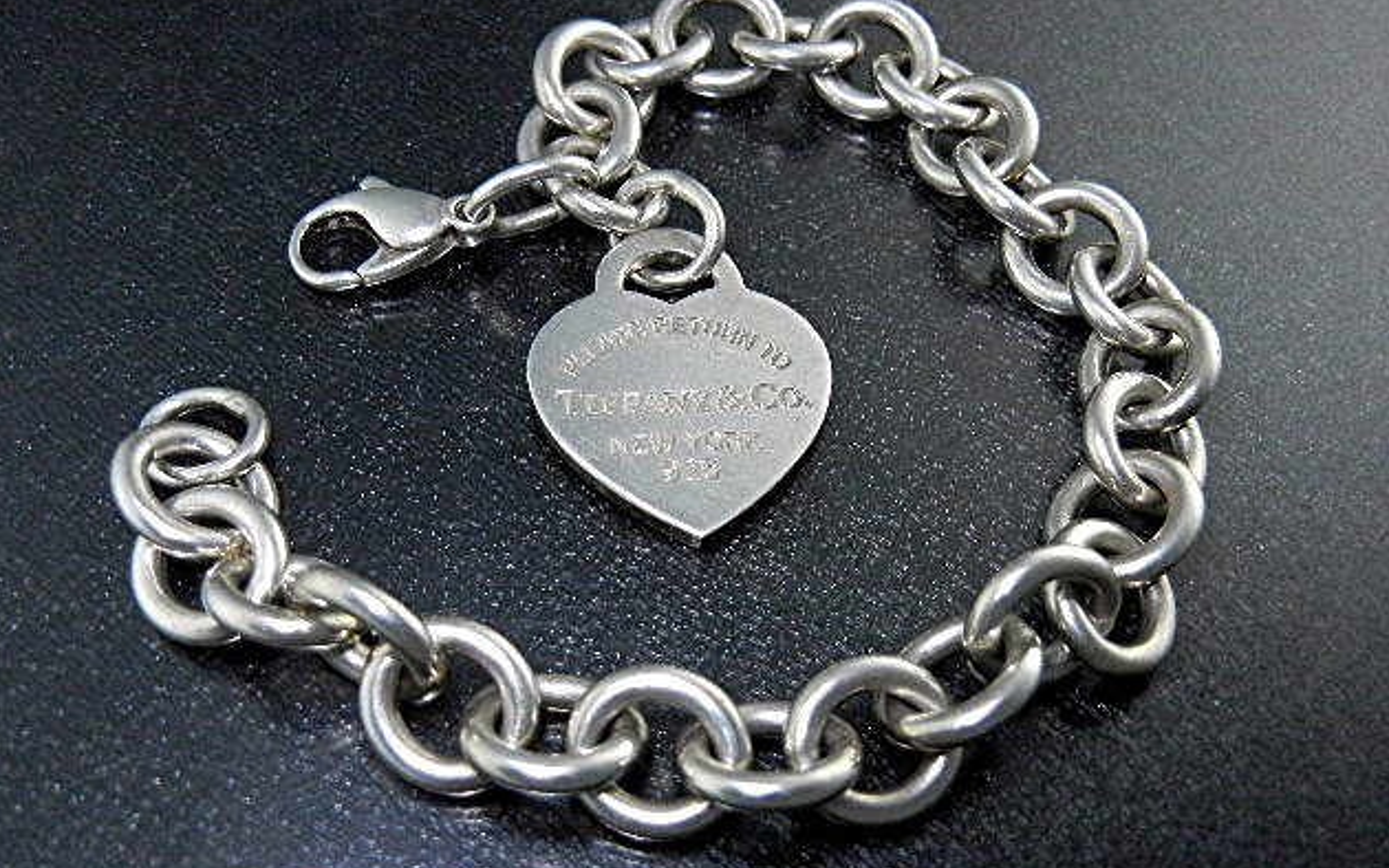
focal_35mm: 42
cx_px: 686
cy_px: 438
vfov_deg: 30.6
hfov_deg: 47.2
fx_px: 1590
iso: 644
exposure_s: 1/30
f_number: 7.4
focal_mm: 7.1
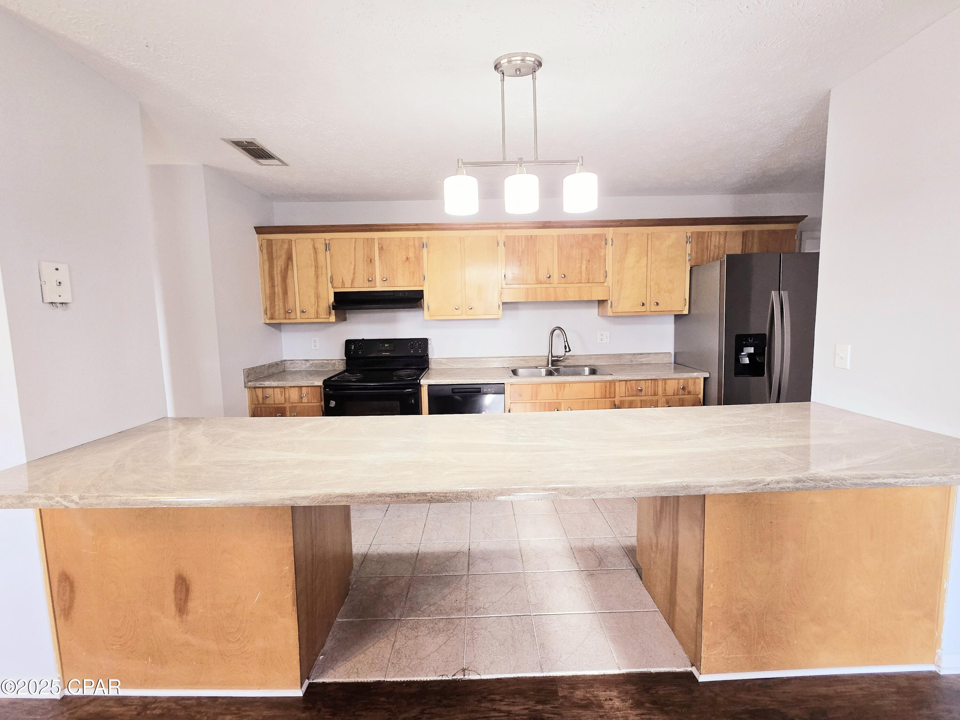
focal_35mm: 13
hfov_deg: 106.2
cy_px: 360
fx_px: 361
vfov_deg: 89.9
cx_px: 480
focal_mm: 2.2
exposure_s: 1/60.2
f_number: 2.2
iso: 250
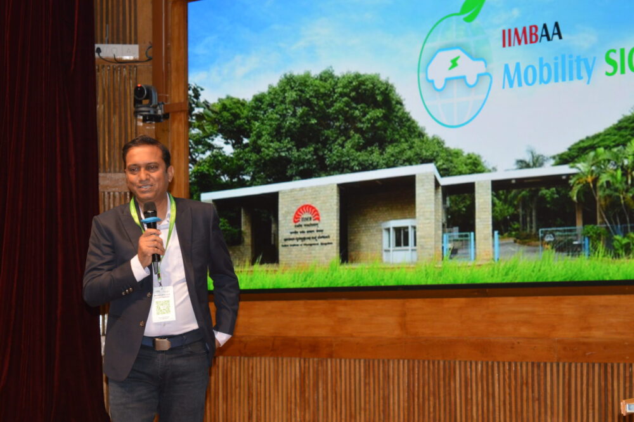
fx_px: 1452
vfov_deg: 16.5
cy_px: 211
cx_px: 317
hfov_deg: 24.6
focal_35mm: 82
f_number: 5.6
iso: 720
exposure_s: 1/60
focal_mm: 55
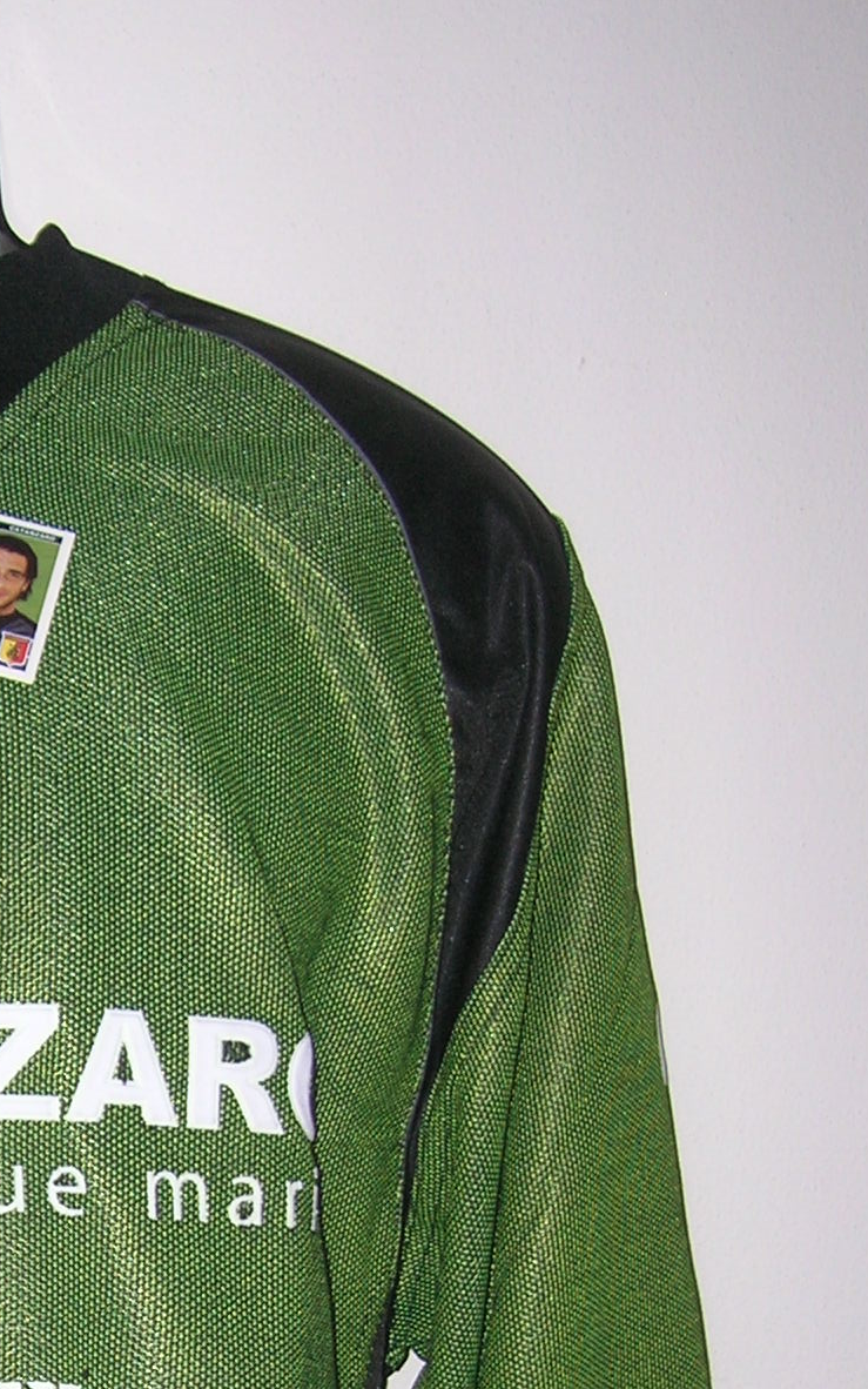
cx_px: -201
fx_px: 2989
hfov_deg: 15.8
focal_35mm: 79
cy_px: 1353
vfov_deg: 25.0
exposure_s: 1/60.1
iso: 50
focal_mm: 5.7
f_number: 2.9
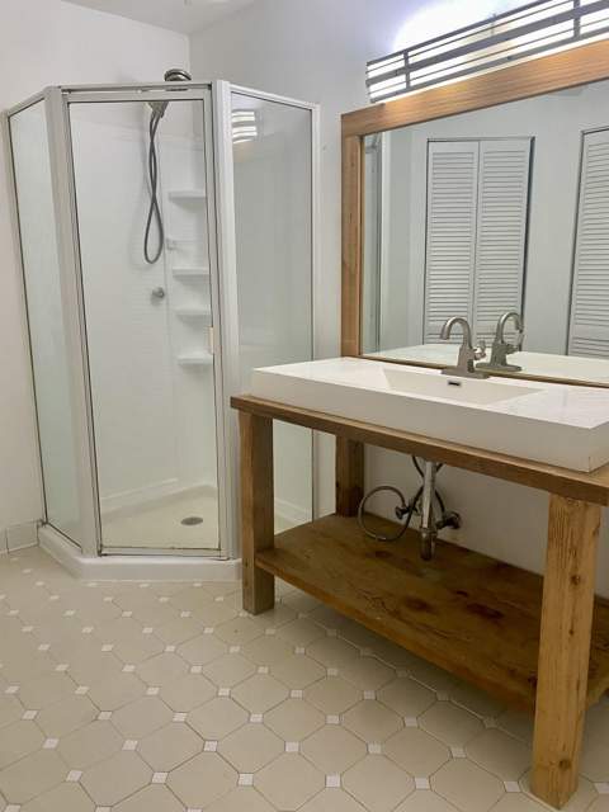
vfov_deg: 67.3
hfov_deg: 53.1
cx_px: 304
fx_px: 610
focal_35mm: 26
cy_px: 406
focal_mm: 4.25
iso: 80
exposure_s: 1/60
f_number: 1.8
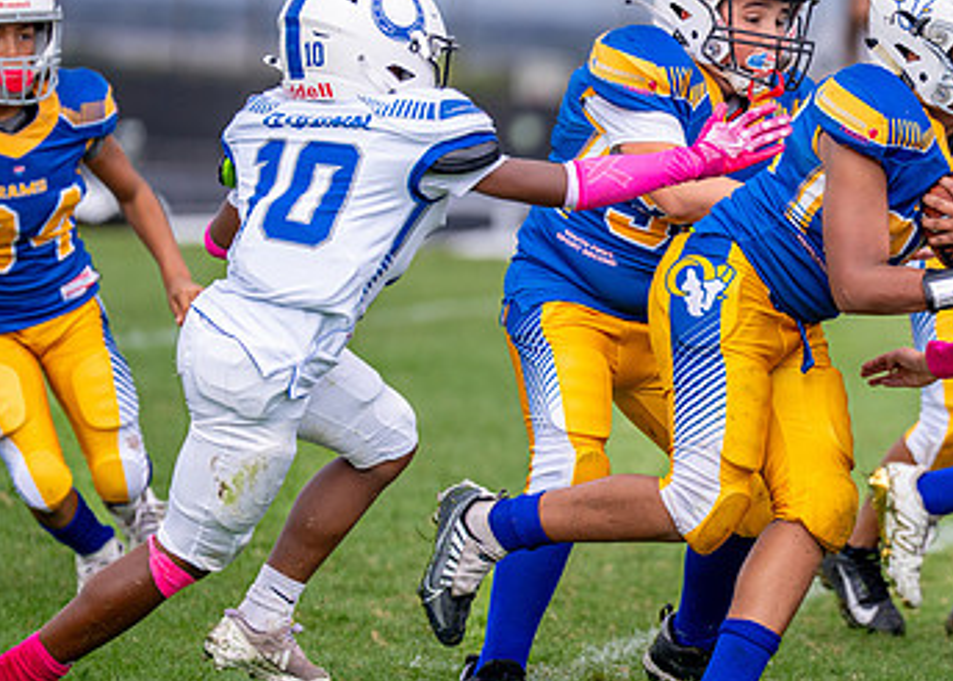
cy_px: 345
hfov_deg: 4.9
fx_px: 11210
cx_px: 861
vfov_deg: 3.5
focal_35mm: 414
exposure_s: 1/2000
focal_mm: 200
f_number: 2.8
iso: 250
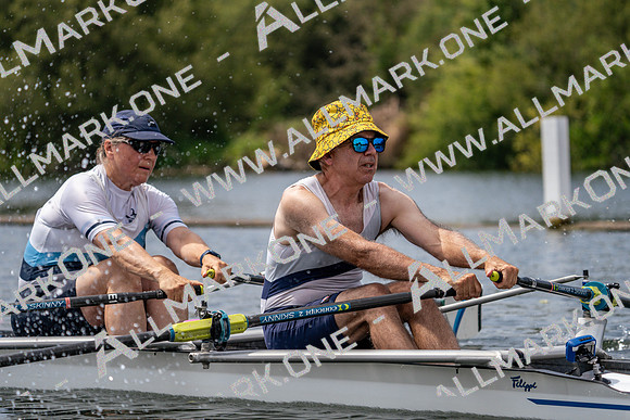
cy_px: 210
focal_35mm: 200
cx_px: 315
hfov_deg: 10.3
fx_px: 3501
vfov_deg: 6.9
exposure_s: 1/1600
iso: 200
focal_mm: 200
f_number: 5.6
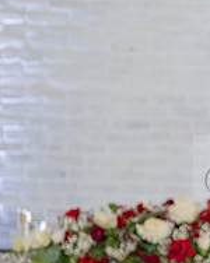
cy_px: 184
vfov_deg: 8.4
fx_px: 1798
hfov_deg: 6.6
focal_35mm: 231
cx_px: 354
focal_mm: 70
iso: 1600
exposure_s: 1/125
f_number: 2.8
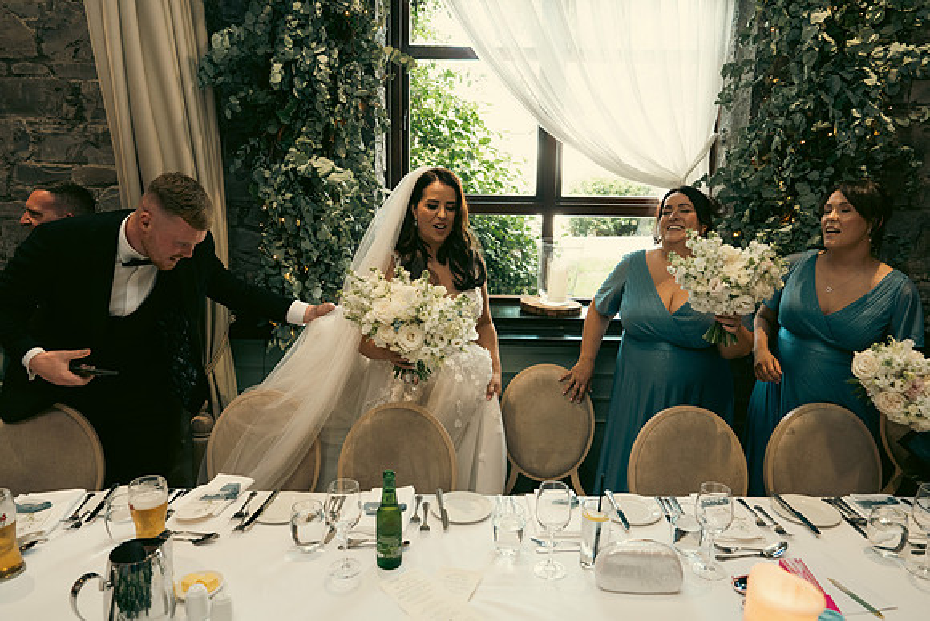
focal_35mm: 24
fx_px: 620
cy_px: 310
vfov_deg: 53.2
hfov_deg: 73.7
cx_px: 465
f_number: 3.5
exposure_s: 1/160
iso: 1250
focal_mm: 24
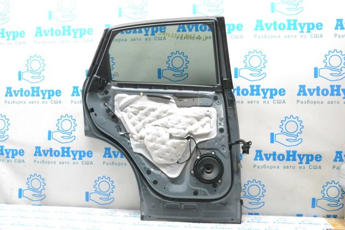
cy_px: 115
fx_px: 345
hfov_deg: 53.2
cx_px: 172
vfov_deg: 36.8
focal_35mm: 36
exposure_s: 1/50
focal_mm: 24
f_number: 13
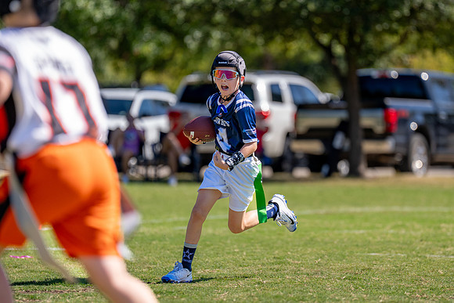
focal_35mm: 290
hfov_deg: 7.1
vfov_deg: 4.7
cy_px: 154
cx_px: 276
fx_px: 3662
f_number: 2.8
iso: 160
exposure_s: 1/2000
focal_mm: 200
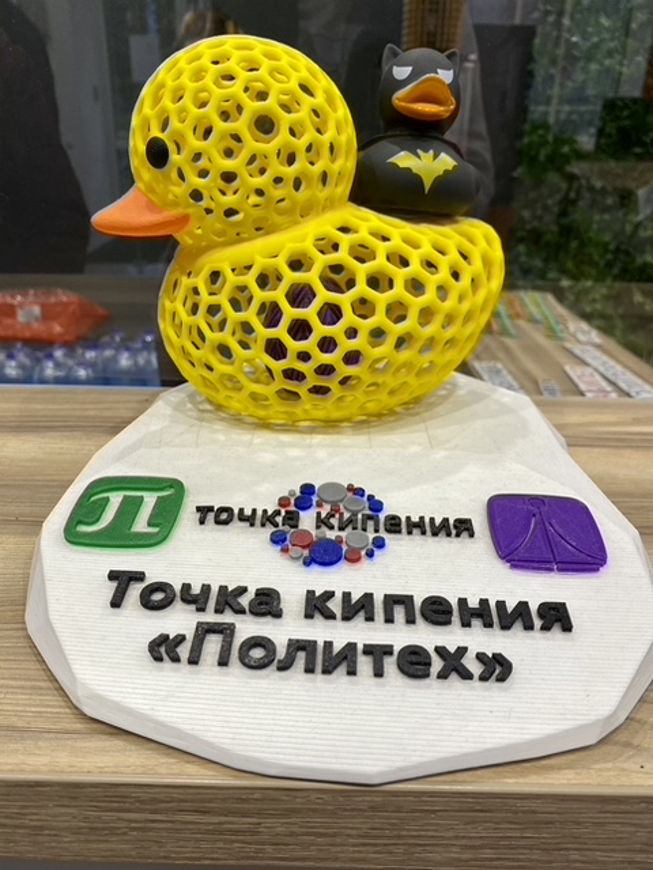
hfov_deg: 53.1
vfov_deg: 67.3
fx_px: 654
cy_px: 435
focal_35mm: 26
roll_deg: -0.5
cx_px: 326
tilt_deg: -21.5
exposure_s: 1/100
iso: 64
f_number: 1.8
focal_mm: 4.25
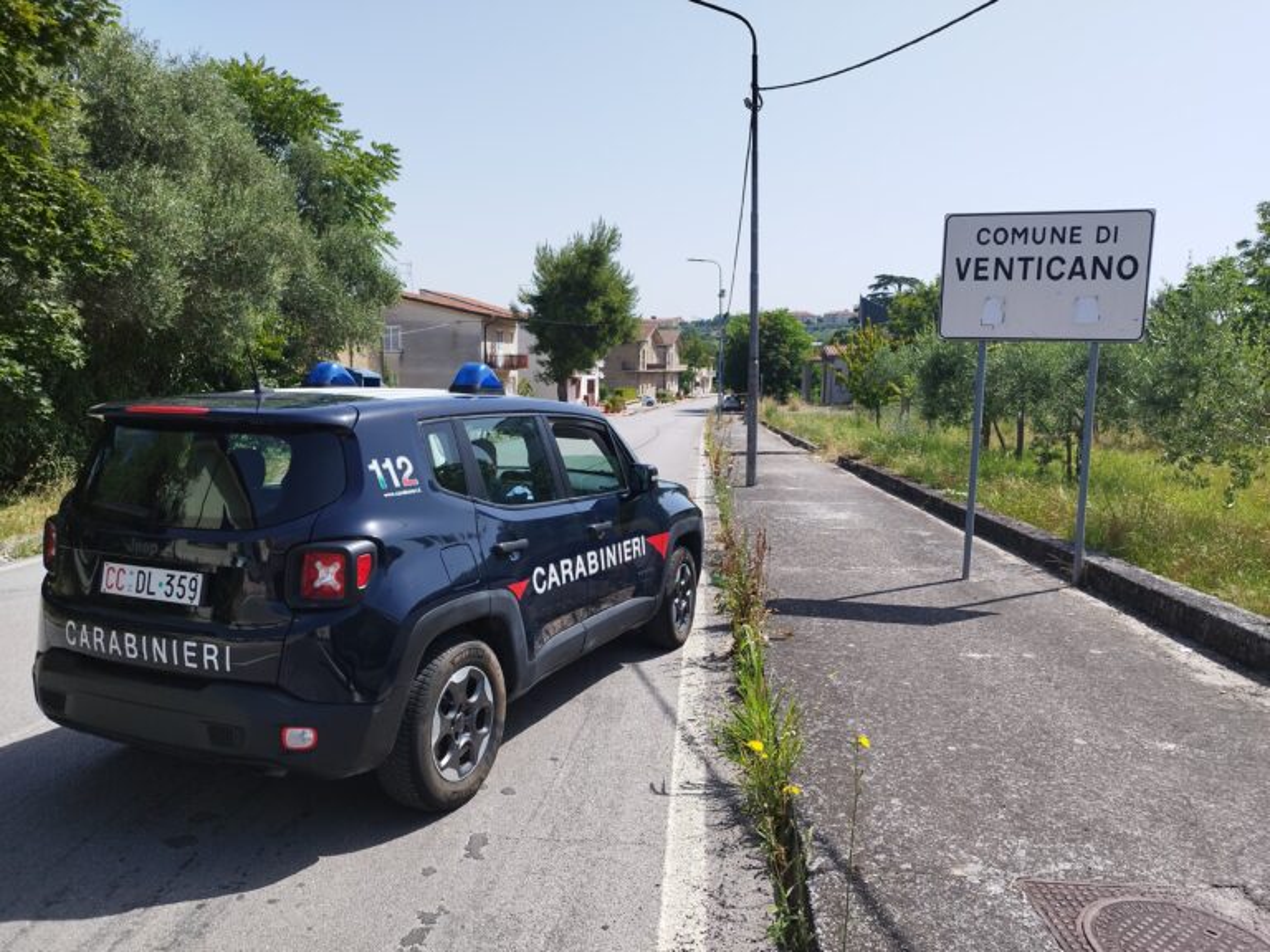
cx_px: 635
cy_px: 476
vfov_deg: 56.8
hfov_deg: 71.6
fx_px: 881
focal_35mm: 24
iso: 50
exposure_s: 1/787
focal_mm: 5.89
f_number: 1.89
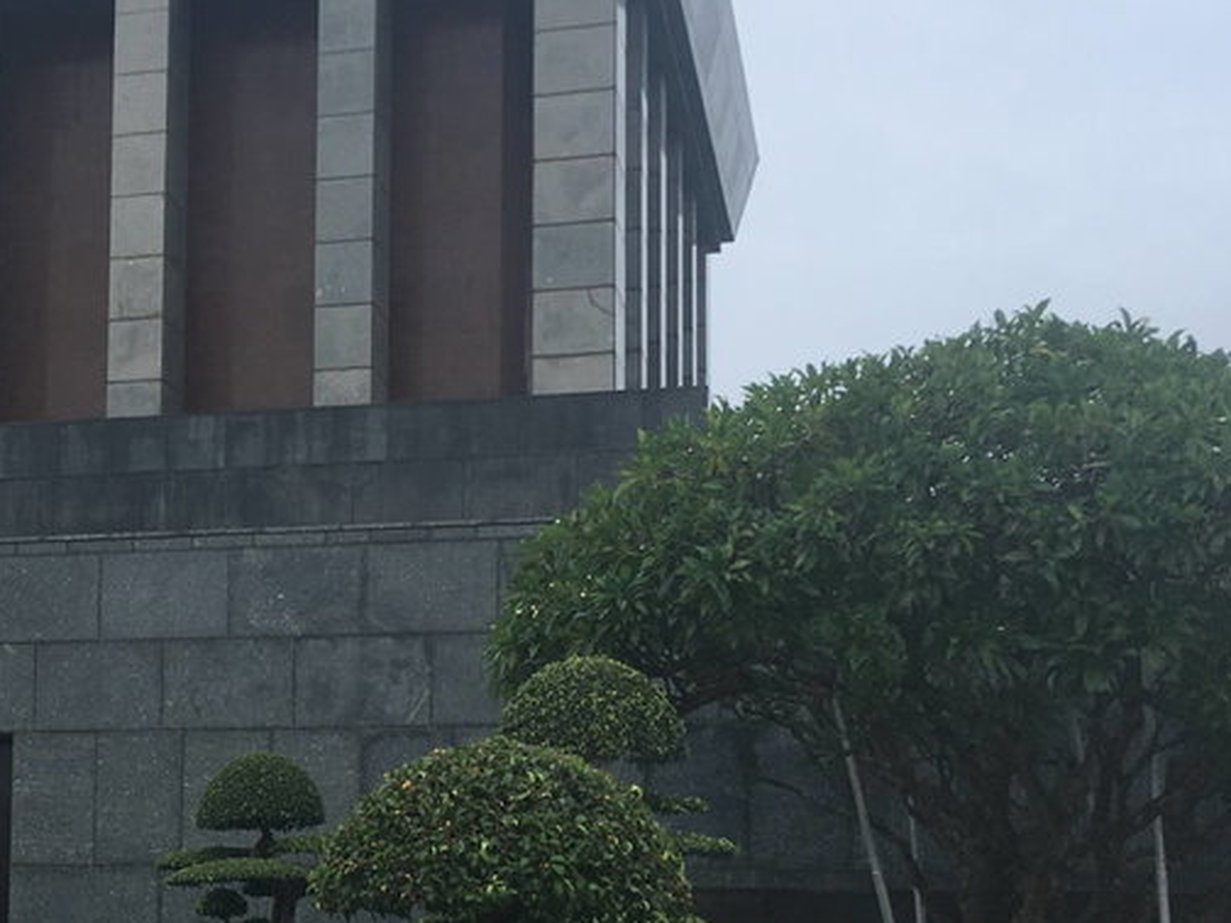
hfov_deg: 27.0
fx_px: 2454
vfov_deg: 21.1
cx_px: 90
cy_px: 684
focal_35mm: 69
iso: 25
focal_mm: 4.15
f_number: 2.2
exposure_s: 1/810
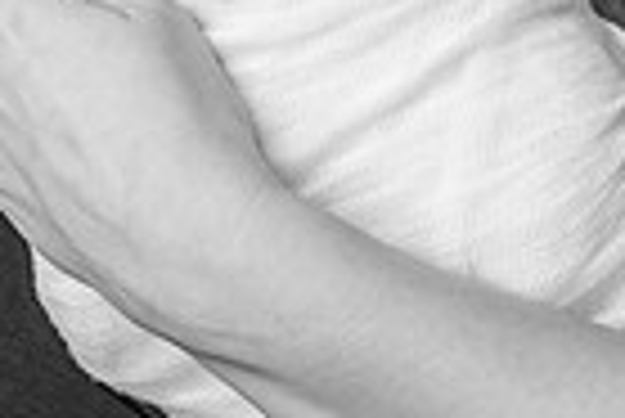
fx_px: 1929
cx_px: 281
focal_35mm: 111
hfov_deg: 18.4
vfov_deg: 12.1
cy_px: -103
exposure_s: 1/200
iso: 800
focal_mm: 24
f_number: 4.5
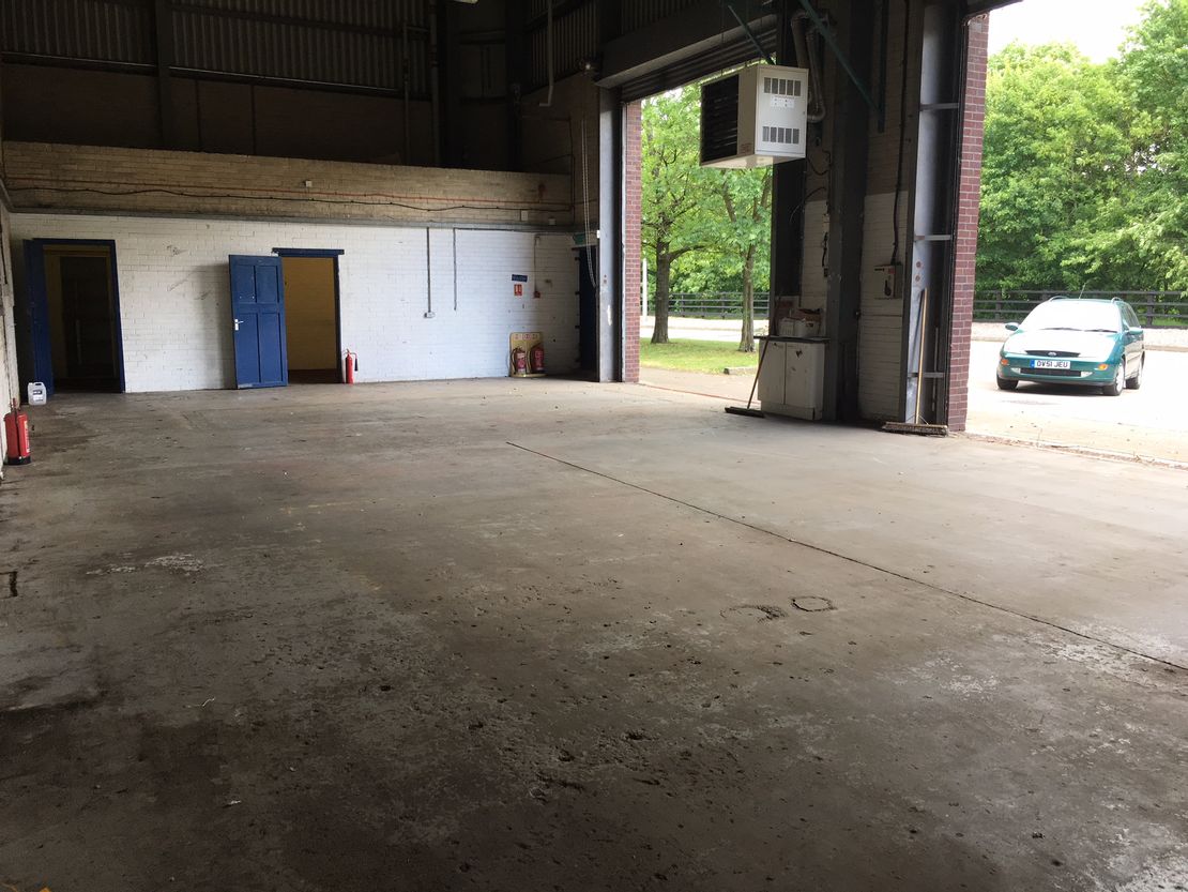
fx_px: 995
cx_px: 594
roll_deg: +0.2
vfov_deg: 48.2
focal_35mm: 29
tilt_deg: -8.3
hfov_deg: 61.6
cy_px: 446
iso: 40
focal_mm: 4.15
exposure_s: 1/100
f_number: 2.2
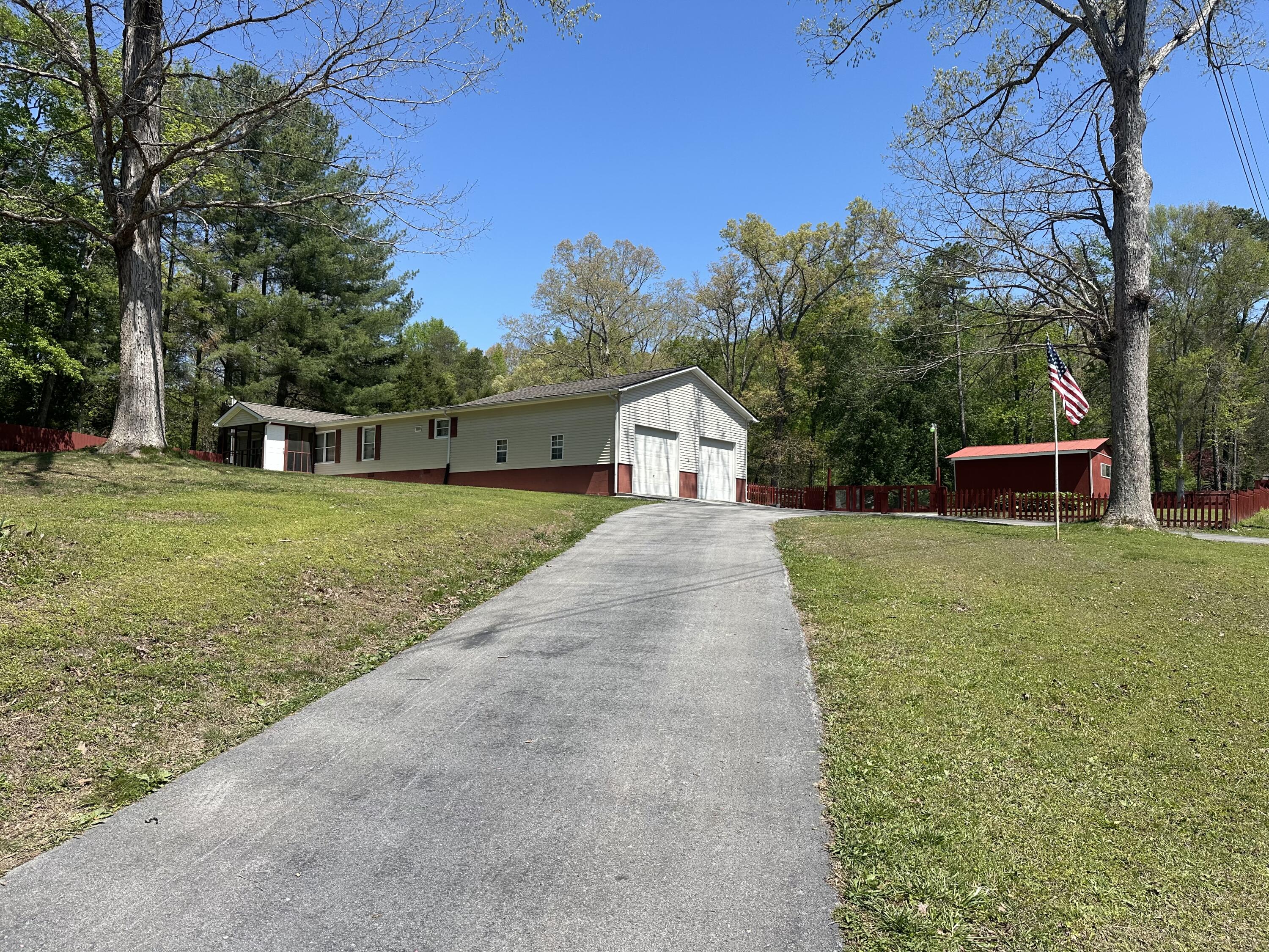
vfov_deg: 56.8
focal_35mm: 24
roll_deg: -0.8
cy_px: 476
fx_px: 880
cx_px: 634
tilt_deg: +4.3
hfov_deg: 71.6
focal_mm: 6.86
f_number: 1.78
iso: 80
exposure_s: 1/3356
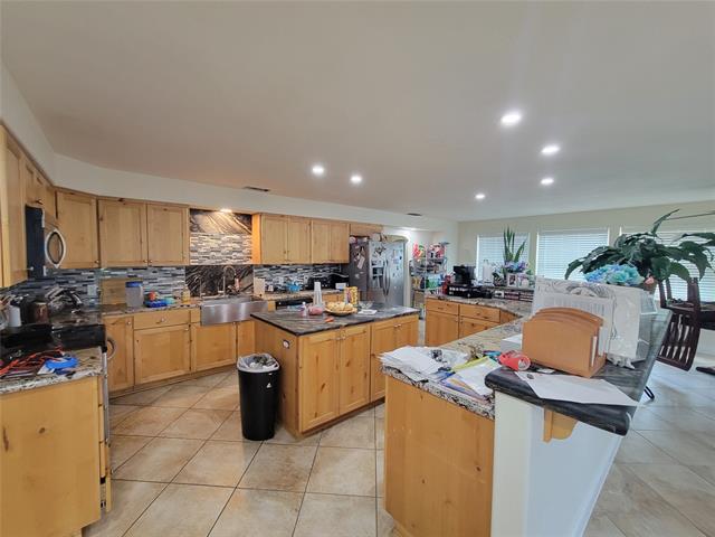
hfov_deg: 106.2
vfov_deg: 89.9
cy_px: 268
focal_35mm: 13
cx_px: 358
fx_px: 269
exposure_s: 1/60
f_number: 2.2
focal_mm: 2.2
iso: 320
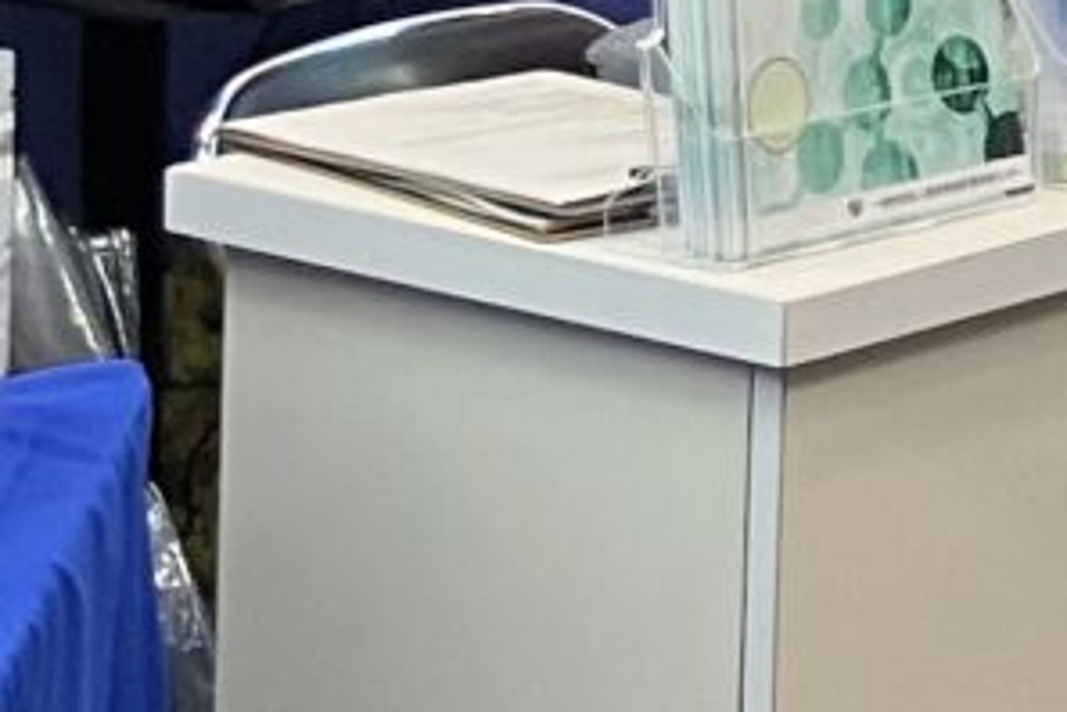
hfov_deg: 9.1
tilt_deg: -5.3
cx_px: 2644
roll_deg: -4.5
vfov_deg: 6.7
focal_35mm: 201
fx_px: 5957
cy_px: -611
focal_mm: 3.99
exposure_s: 1/50
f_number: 1.8
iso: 50
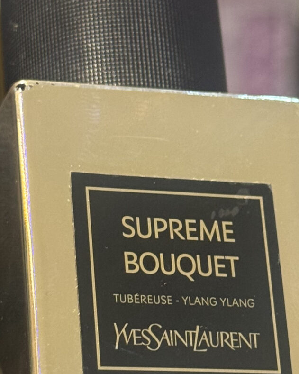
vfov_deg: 12.7
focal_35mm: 152
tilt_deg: -22.0
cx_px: 163
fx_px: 1682
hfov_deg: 10.2
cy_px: 253
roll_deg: +0.6
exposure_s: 1/33
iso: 200
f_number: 1.78
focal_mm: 6.76
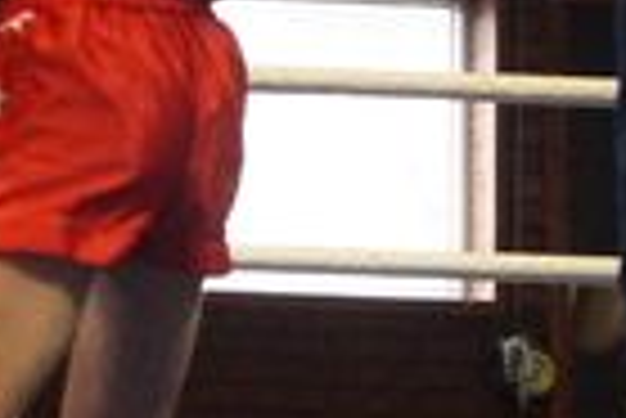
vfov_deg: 5.2
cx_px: -189
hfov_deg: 7.7
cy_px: 288
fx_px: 4587
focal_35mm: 264
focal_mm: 35
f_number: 5.6
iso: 3200
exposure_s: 1/100
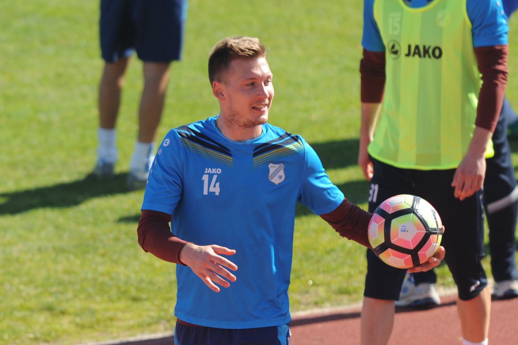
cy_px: 172
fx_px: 2877
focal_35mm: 200
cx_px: 259
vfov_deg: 6.9
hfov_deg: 10.3
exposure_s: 1/2500
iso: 500
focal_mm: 200
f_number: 4.5
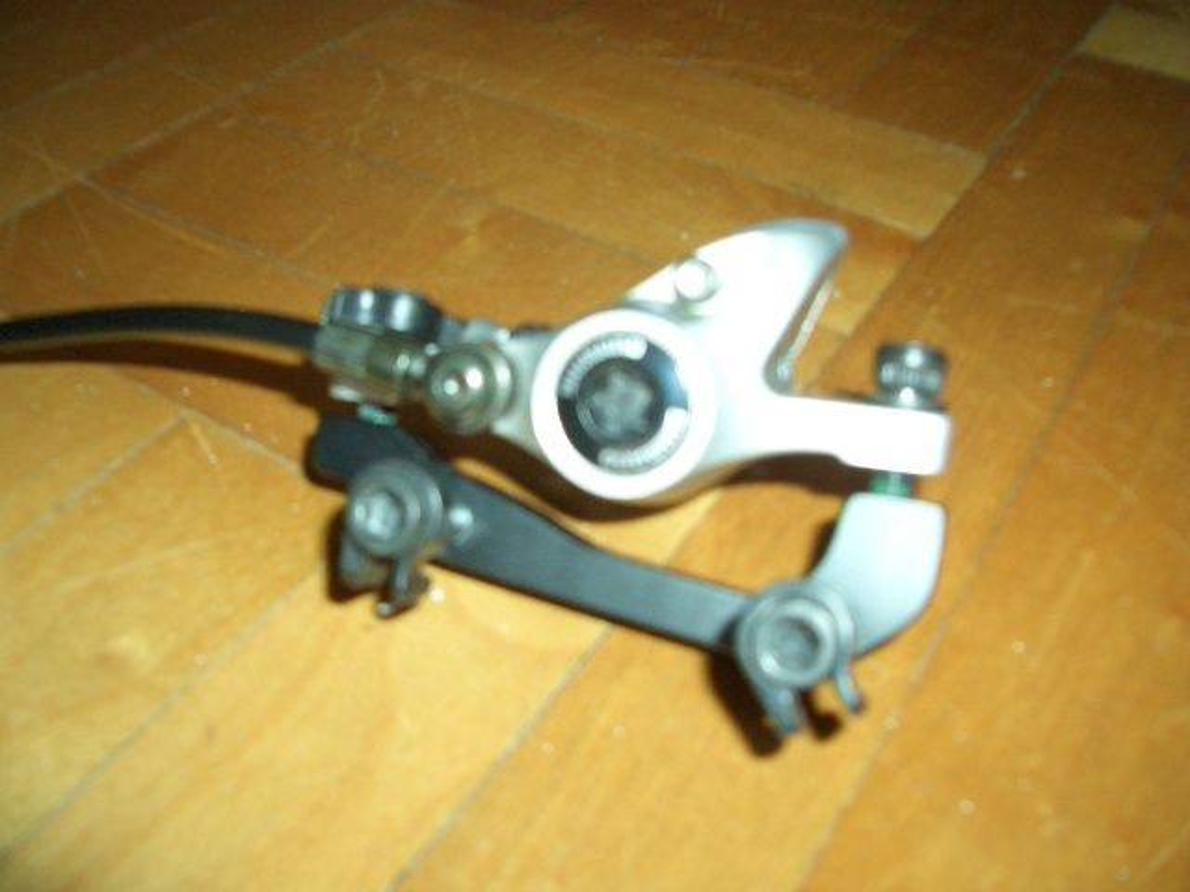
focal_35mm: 35
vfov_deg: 40.7
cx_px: 595
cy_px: 446
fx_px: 1203
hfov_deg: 52.6
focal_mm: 5.8
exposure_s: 1/60
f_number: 2.6
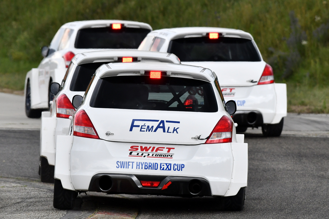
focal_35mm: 450
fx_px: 4111
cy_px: 110
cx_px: 164
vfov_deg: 3.1
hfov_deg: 4.6
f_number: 5.6
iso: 640
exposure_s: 1/1600
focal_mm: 300
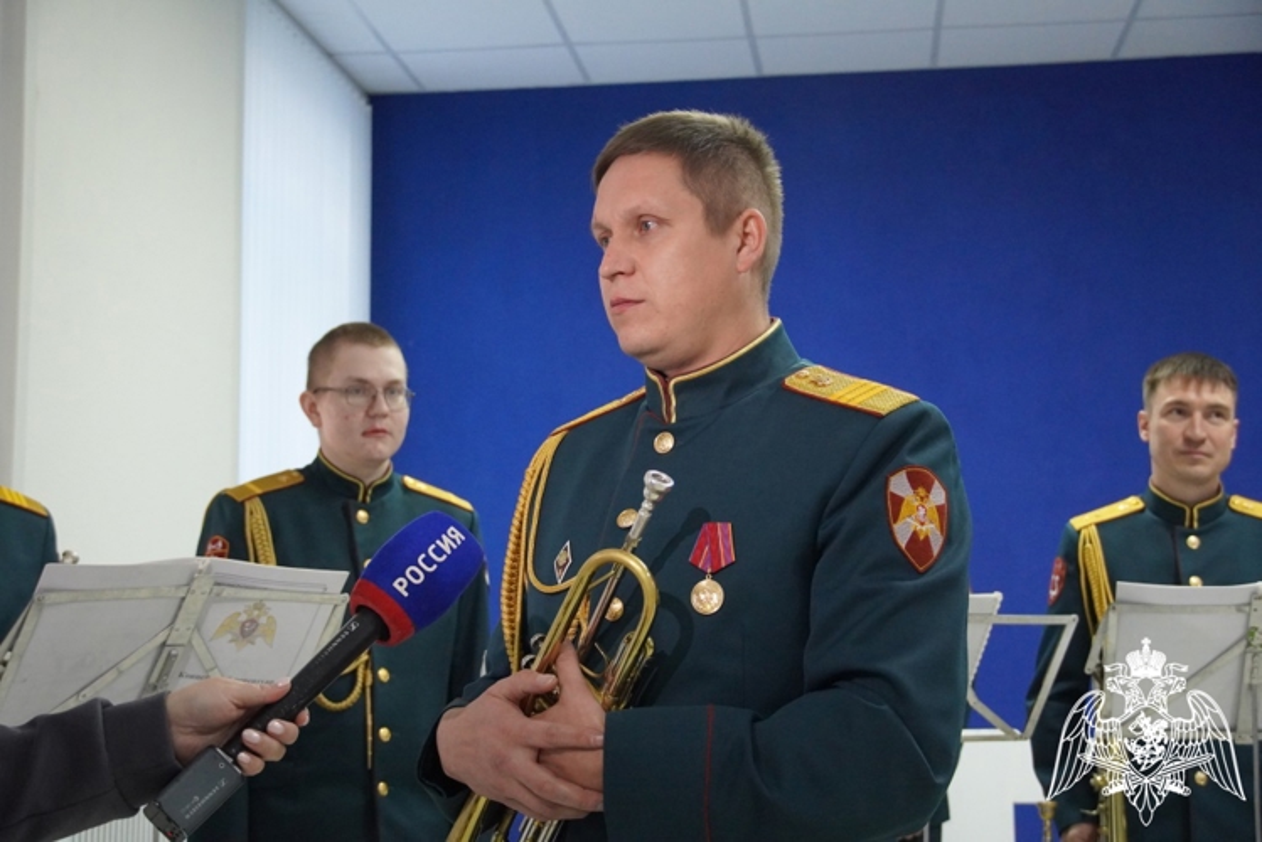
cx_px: 631
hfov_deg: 37.8
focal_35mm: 52
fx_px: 1841
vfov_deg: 25.8
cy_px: 421
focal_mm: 35
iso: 4000
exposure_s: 1/160
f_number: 4.5
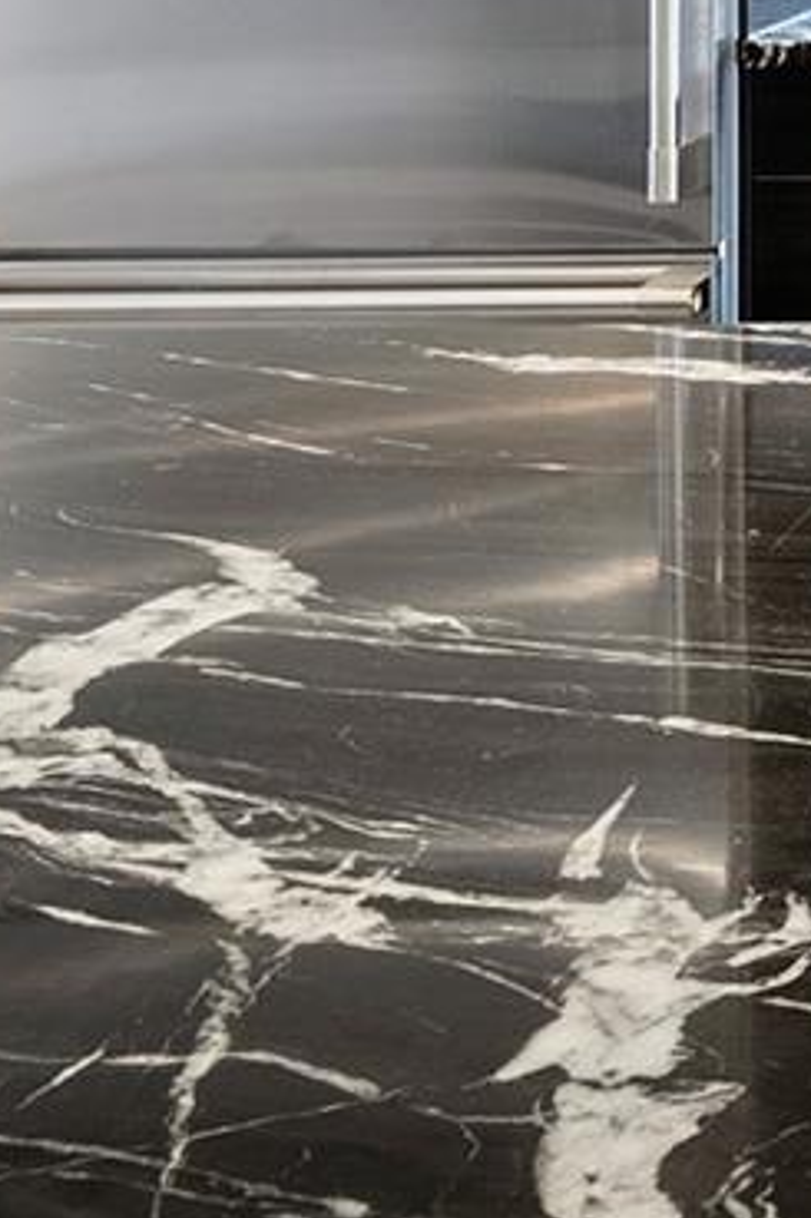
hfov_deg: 15.1
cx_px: 1599
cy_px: -377
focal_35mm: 74
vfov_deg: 23.9
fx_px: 2503
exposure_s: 1.6
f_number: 9
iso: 640
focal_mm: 17
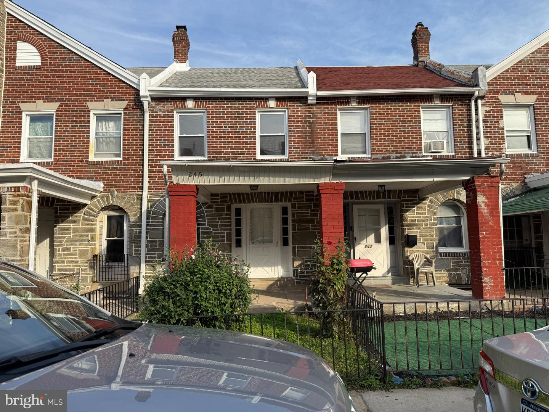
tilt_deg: +6.1
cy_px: 206
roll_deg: +1.4
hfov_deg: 71.6
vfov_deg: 56.8
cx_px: 274
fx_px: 381
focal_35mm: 24
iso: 80
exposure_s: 1/2611
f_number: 1.78
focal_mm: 6.76
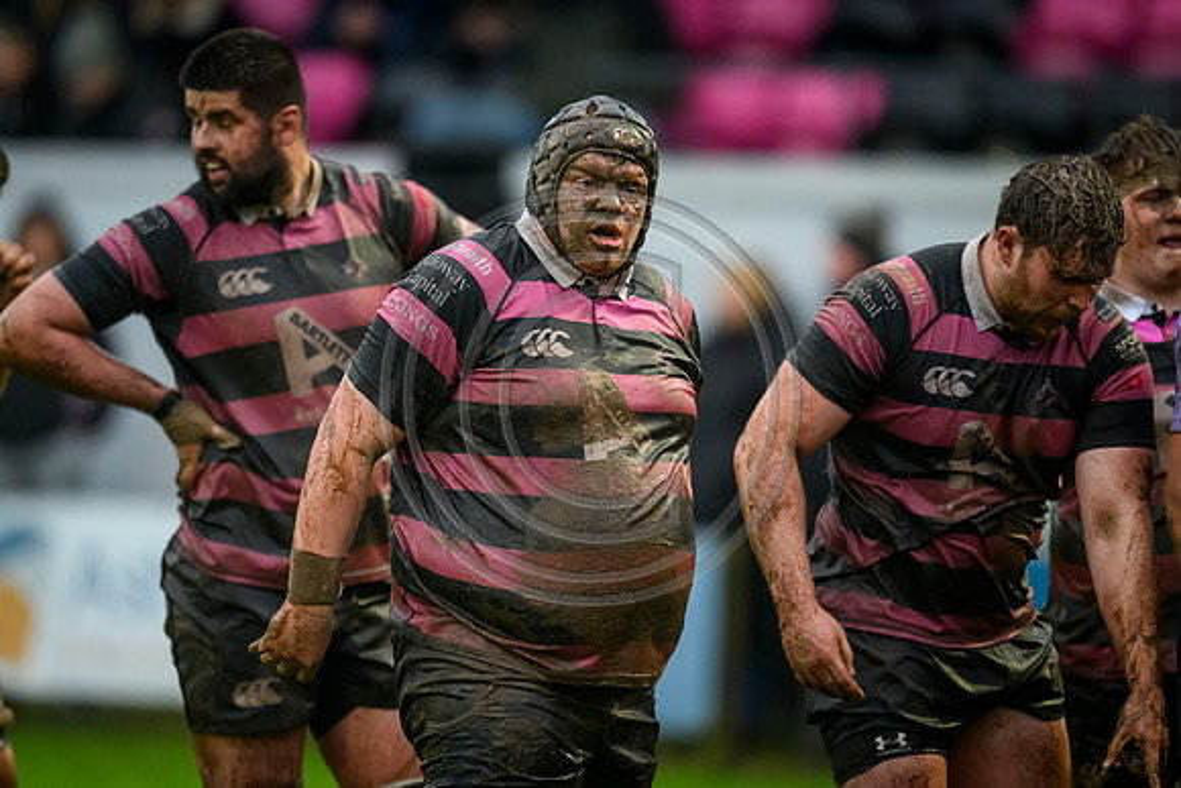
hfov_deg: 3.7
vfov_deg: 2.5
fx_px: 18375
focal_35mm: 560
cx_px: 590
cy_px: 394
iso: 6400
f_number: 4
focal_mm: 560
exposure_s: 1/800
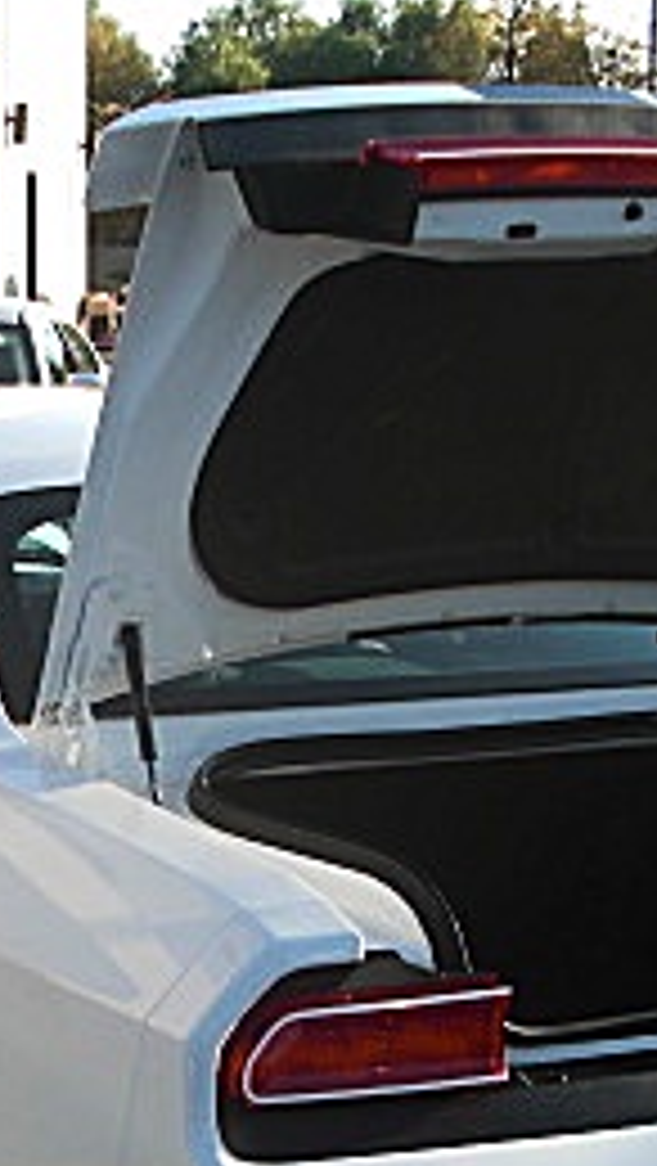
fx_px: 2999
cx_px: 45
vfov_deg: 21.8
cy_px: 860
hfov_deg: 12.4
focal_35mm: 97
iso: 50
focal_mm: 6.3
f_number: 2.8
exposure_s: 1/320
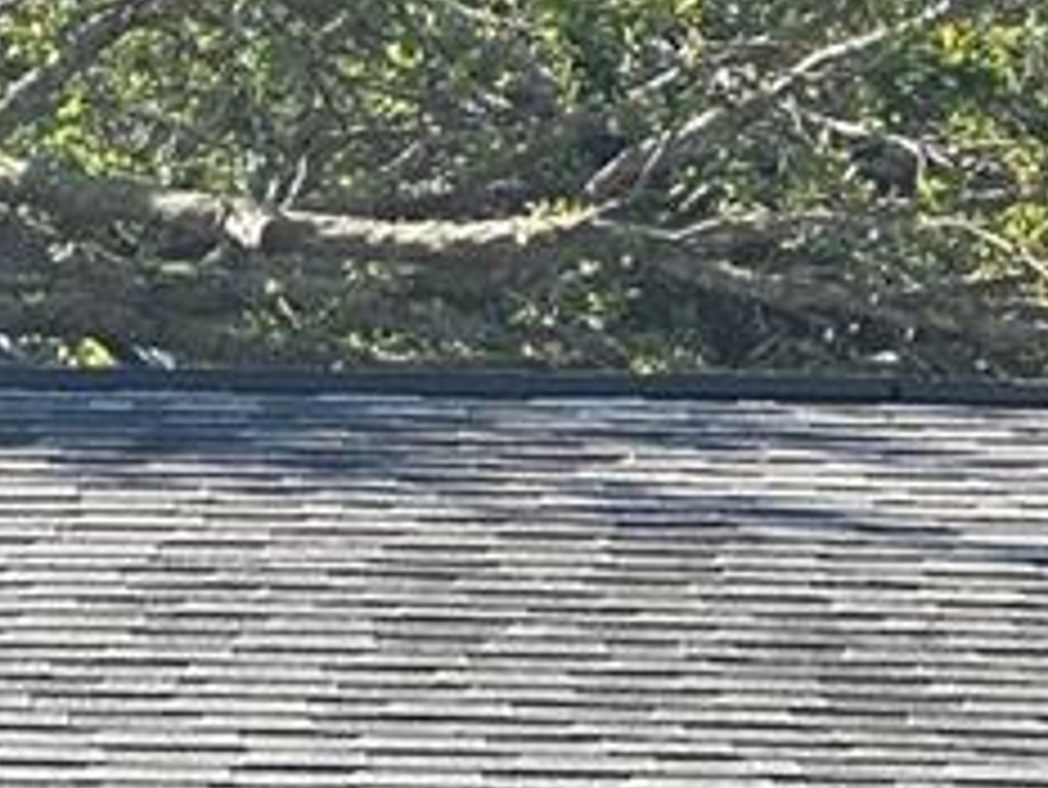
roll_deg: -1.9
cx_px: 423
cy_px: 2166
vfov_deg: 3.7
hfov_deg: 5.0
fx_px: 12025
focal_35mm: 397
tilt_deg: +1.5
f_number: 2.8
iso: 32
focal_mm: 9
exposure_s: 1/164
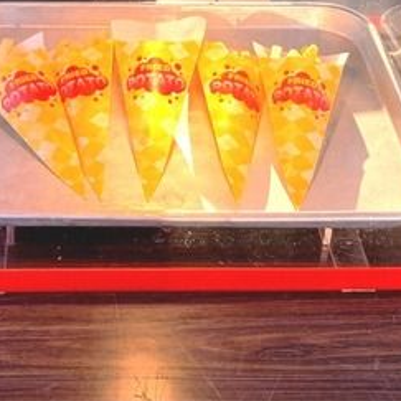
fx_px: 1009
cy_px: -19
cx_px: 88
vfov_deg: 21.5
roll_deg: -1.9
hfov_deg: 22.2
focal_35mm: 77
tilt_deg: -29.5
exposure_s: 1/286
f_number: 1.8
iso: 25
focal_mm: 4.25
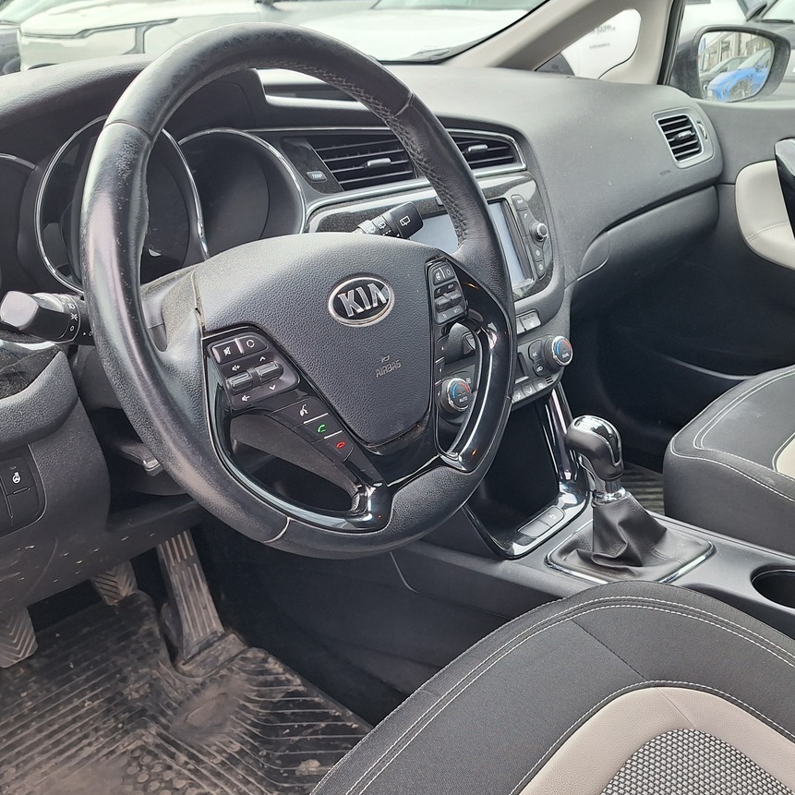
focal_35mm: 34
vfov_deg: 48.4
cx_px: 422
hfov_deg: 48.4
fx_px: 883
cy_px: 424
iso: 40
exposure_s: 1/164
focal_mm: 5.54
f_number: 1.8
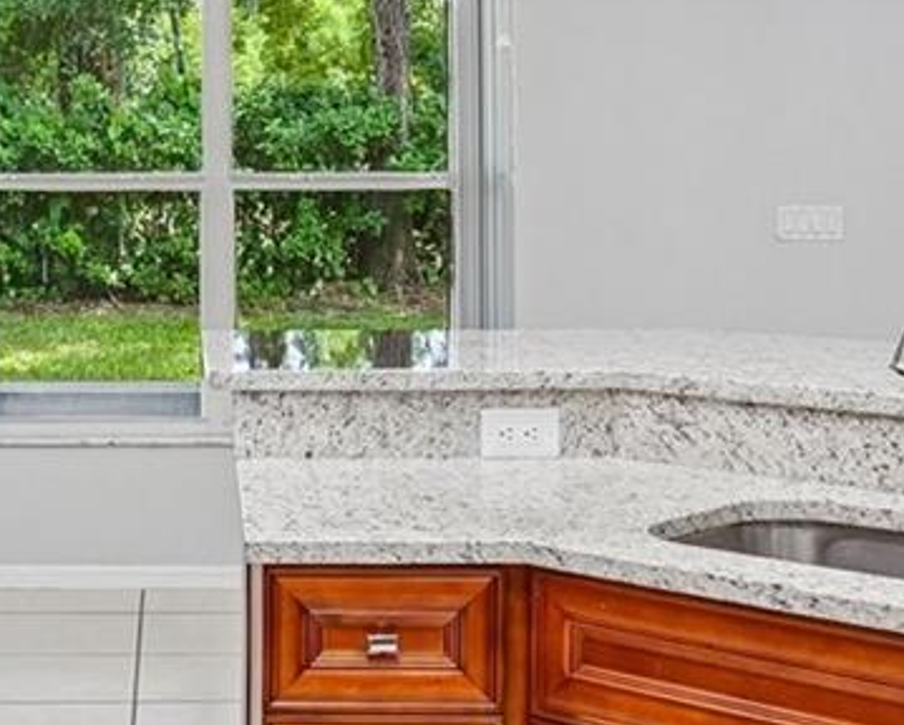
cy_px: 118
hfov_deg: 26.3
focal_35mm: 71
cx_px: 181
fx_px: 1902
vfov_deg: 21.3
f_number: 9
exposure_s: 1/10
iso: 400
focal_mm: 17
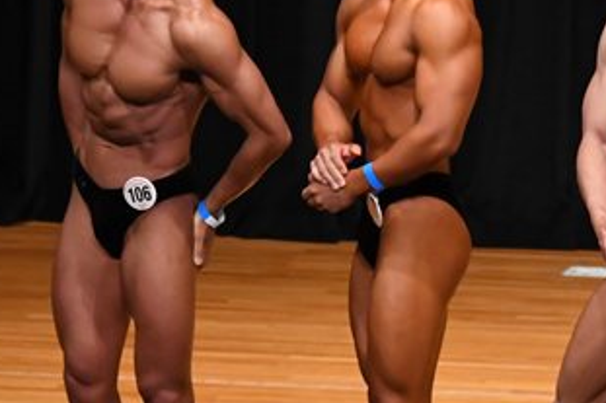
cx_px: 196
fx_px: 9085
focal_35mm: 540
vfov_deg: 2.5
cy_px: 222
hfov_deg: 3.8
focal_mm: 145
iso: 5000
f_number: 5.6
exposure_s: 1/400
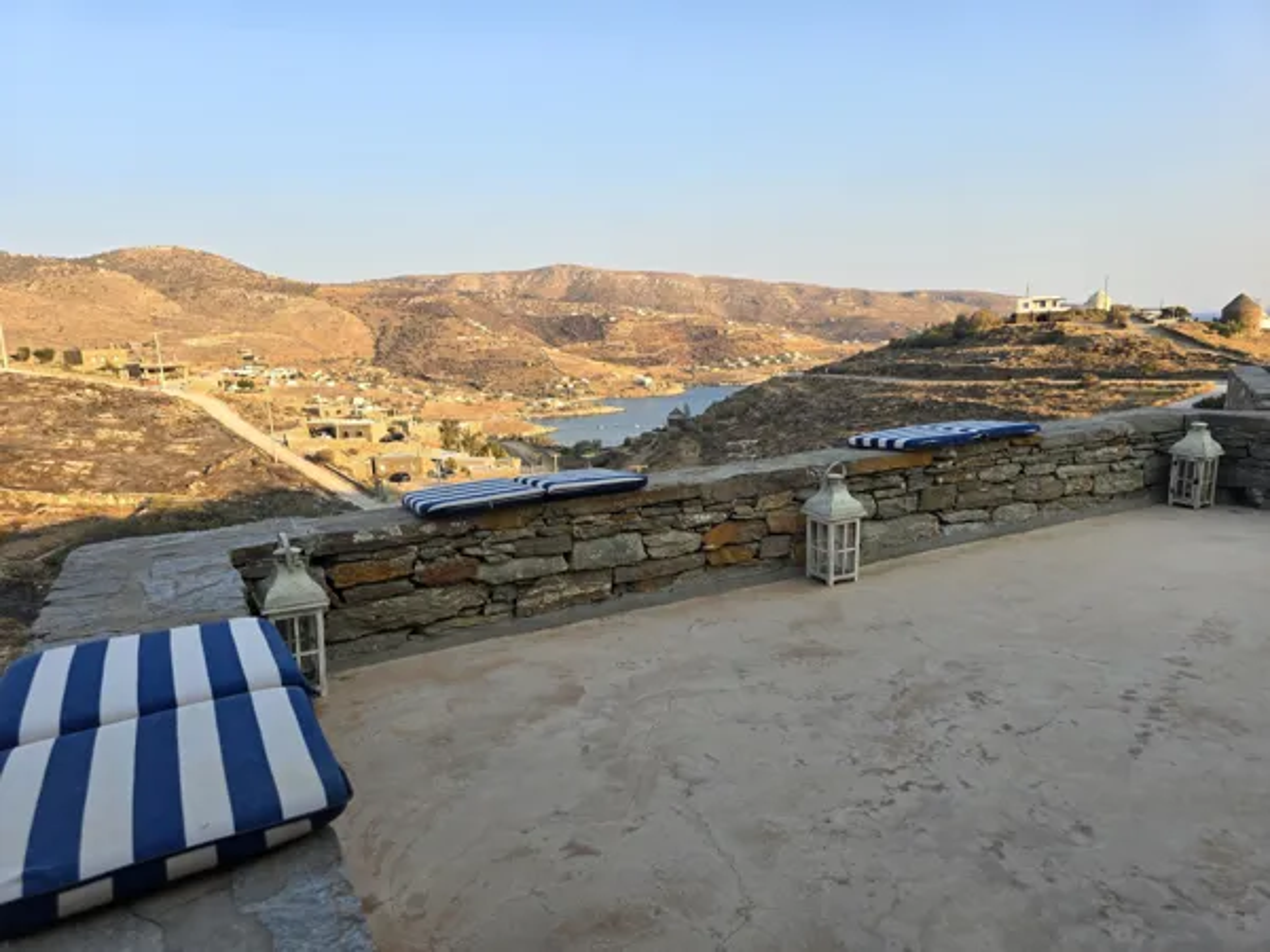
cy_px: 476
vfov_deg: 58.9
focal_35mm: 23
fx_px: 844
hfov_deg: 73.9
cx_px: 635
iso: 12
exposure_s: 1/241
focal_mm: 6.3
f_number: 1.7
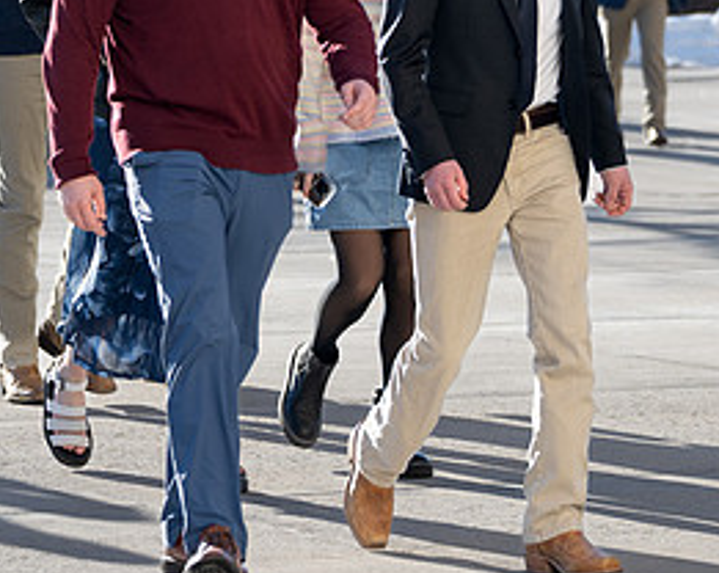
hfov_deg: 6.6
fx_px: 6247
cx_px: 653
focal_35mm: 294
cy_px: 22
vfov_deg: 5.2
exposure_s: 1/500
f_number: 4
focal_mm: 100
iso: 100
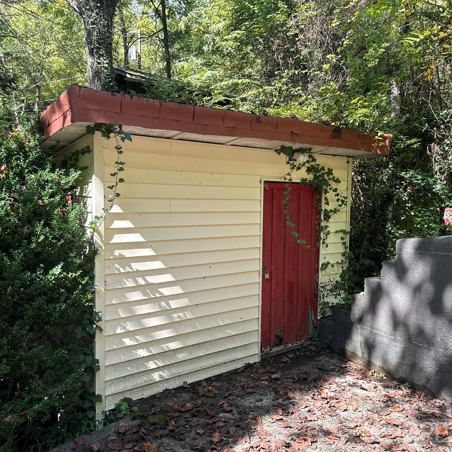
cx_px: 237
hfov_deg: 55.6
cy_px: 223
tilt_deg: -5.4
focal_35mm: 29
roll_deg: -1.8
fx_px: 428
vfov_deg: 55.6
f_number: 1.78
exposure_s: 1/404
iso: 80
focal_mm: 6.86
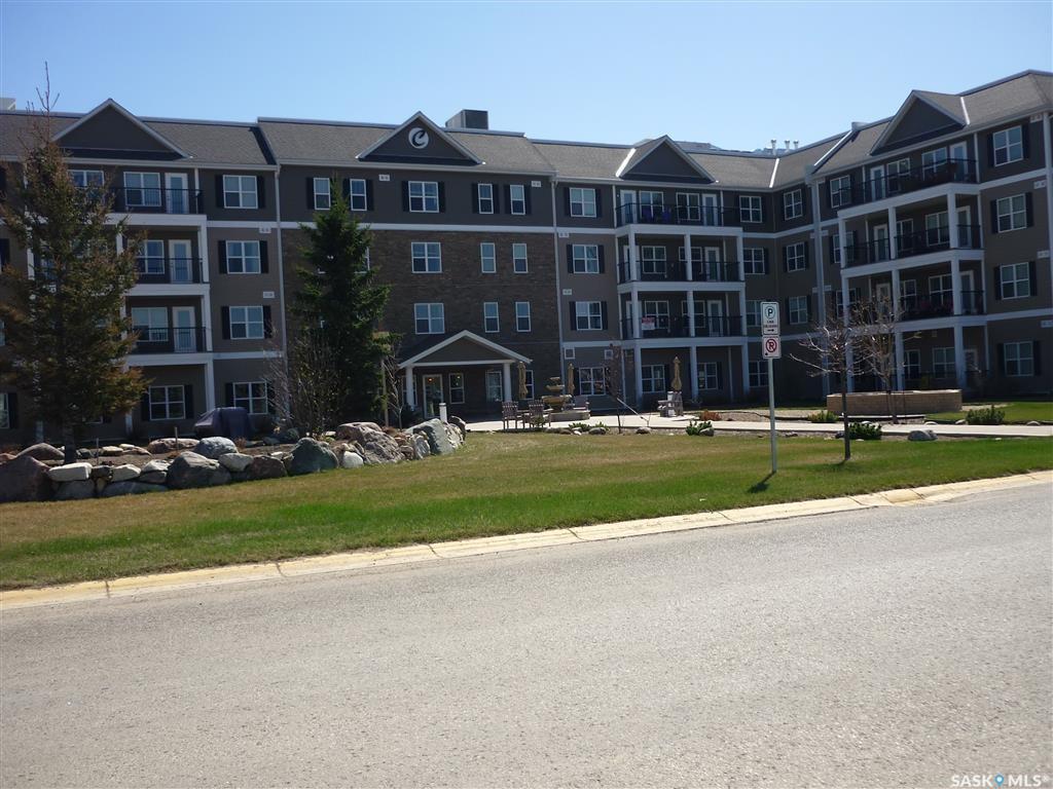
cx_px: 526
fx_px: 1004
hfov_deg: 55.4
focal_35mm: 33
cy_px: 394
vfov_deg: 42.9
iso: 80
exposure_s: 1/160
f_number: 8
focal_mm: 5.5
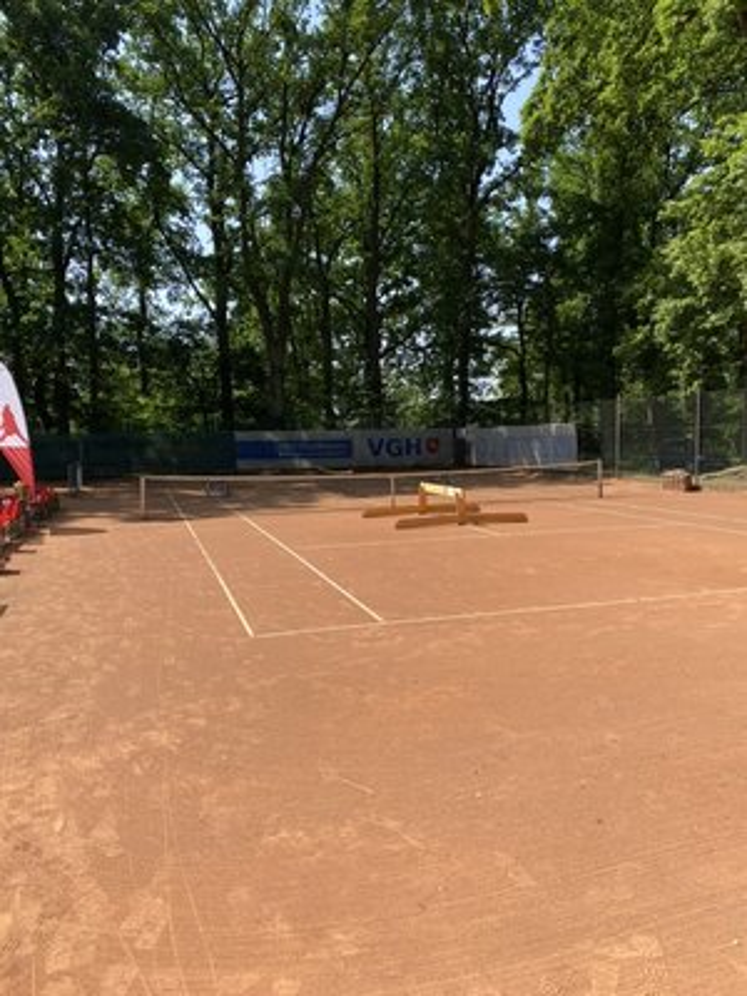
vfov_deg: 67.3
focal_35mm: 26
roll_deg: -0.2
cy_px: 498
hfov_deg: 53.1
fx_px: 748
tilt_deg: -3.5
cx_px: 374
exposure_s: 1/1258
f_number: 1.8
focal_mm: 4.25
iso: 32
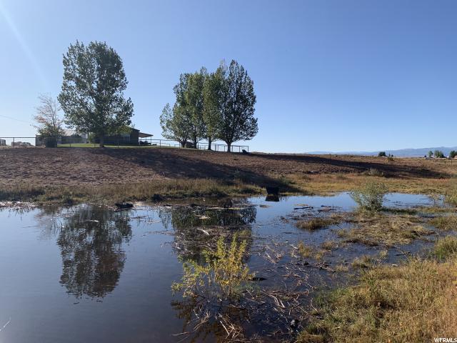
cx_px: 228
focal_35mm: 26
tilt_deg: -1.6
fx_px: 343
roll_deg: -1.4
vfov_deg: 53.1
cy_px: 172
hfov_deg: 67.3
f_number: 1.8
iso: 25
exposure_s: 1/3086
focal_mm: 4.25
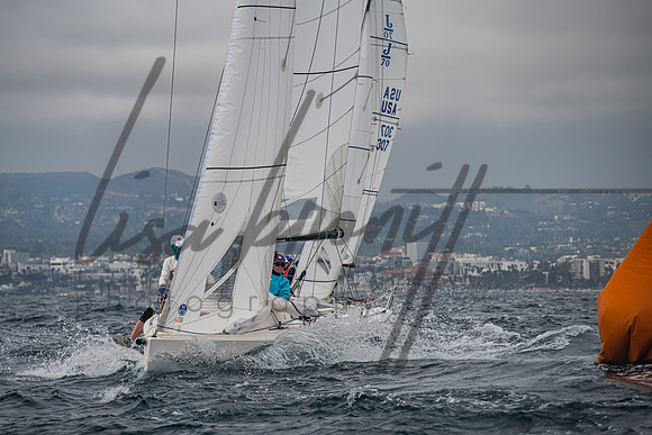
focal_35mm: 231
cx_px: 283
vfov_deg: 5.9
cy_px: 212
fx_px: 4192
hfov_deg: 8.9
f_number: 6.3
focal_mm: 200
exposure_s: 1/1000
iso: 160
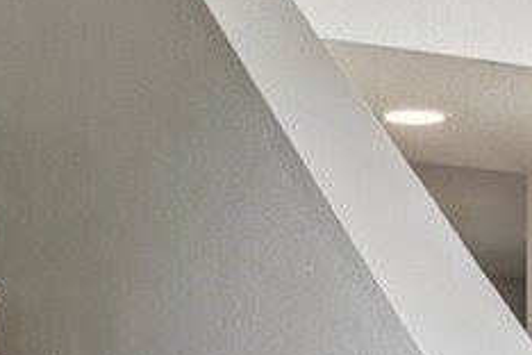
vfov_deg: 11.4
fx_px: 1714
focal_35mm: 116
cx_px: 772
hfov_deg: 16.3
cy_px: 509
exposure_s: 1/30
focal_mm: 16
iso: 400
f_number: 8
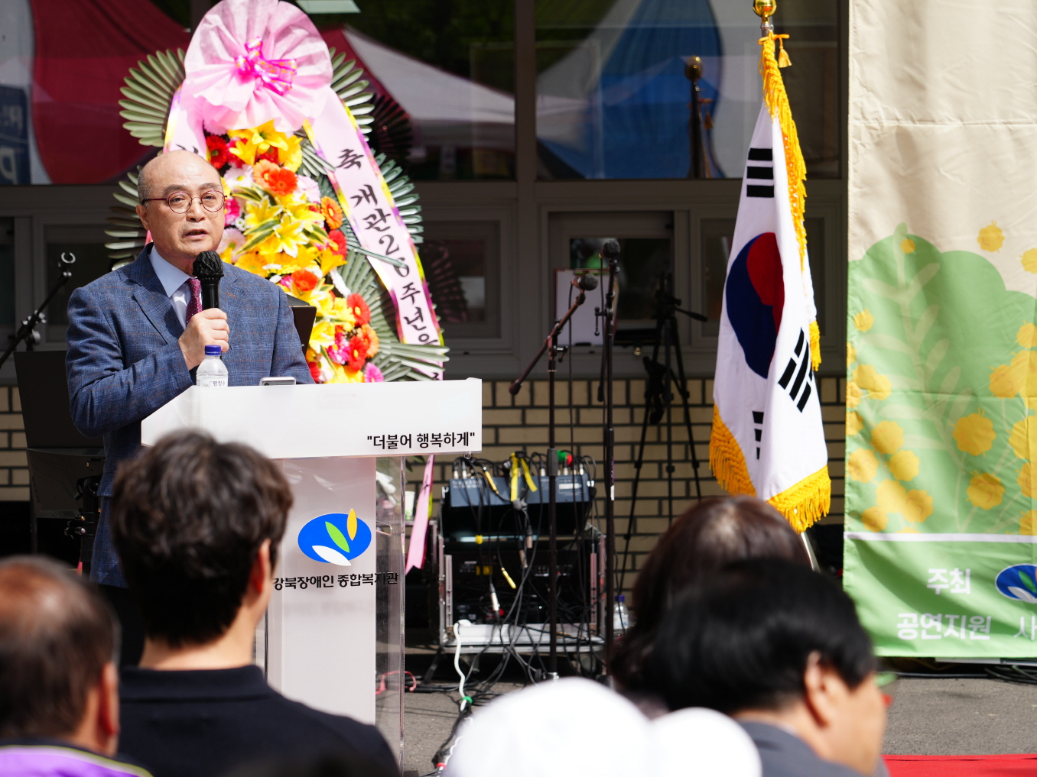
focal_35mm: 134
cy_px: 413
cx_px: 390
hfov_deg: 14.7
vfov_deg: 11.1
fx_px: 4014
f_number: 5.6
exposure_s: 1/320
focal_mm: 105
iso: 100
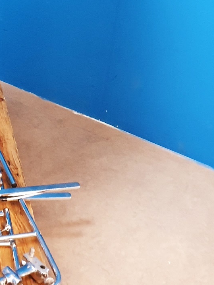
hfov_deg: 18.2
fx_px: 610
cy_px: -21
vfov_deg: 24.7
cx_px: -83
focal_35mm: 74
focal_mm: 4.3
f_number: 1.5
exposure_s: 1/50
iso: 320
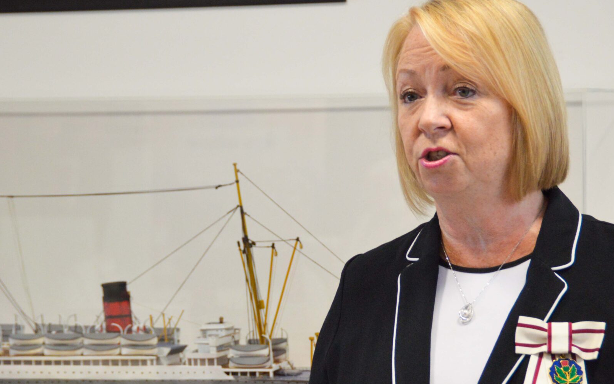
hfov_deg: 13.1
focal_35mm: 160
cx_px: 314
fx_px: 2675
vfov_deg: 8.2
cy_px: 272
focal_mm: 65
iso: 900
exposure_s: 1/60
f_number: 5
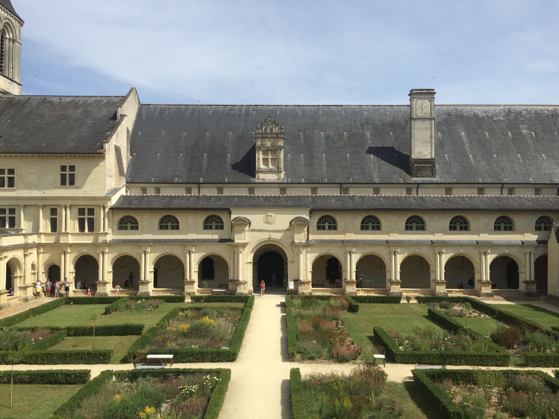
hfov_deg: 61.7
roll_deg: -0.1
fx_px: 468
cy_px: 210
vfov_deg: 48.2
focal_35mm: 29
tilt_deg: +1.9
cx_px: 280
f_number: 2.2
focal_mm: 4.15
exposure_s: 1/2639
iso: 32
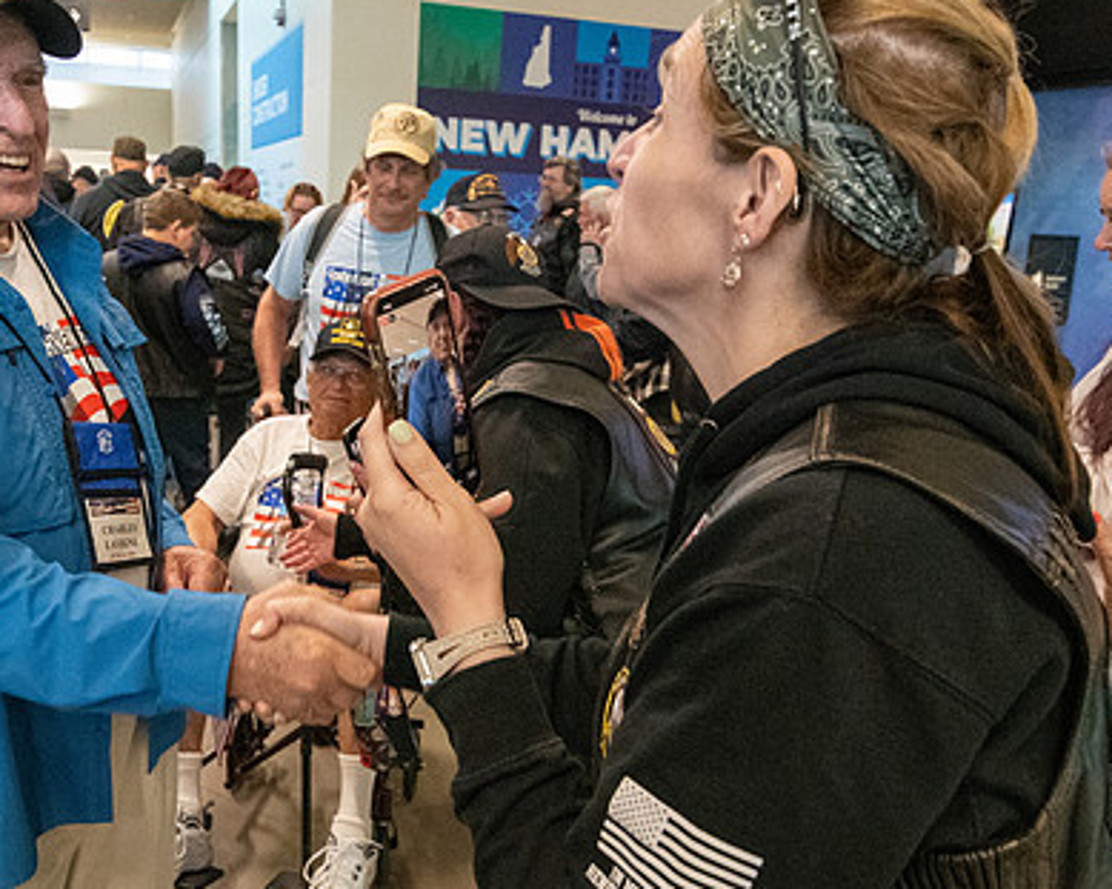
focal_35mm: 32
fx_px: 1053
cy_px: 516
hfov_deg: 54.9
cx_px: 401
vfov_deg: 45.6
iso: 10000
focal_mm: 15
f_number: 4.5
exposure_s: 1/200
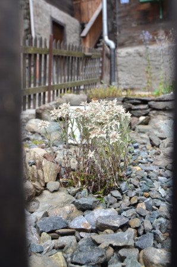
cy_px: 134
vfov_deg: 53.2
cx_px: 88
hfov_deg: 36.7
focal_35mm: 36
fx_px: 267
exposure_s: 1/100
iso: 200
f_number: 4.5
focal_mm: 24
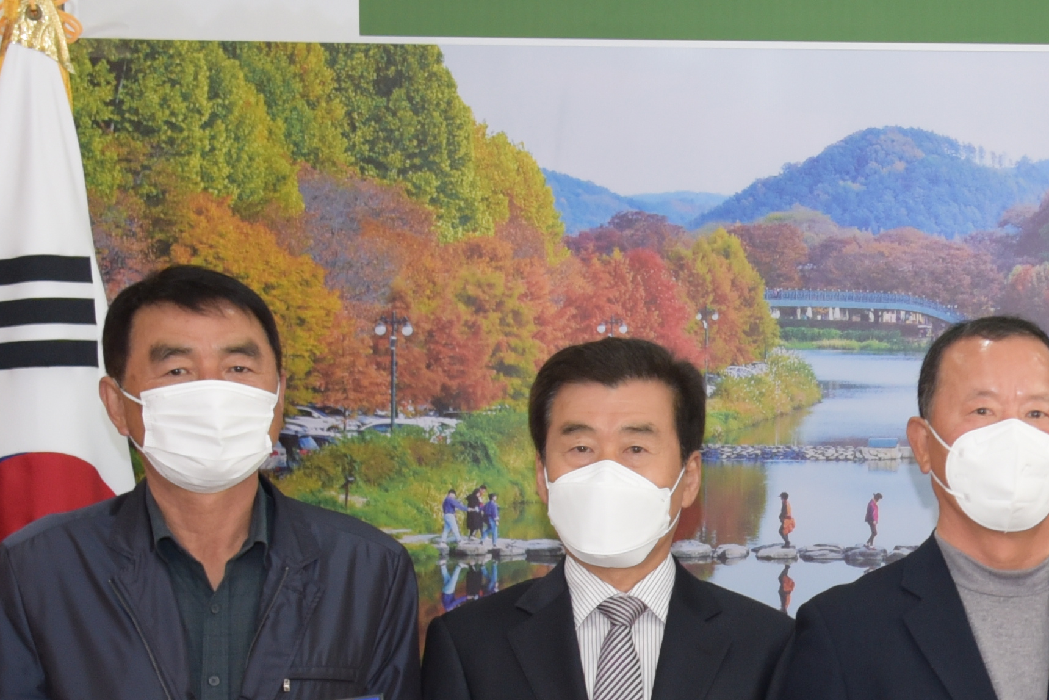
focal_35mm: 133
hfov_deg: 14.7
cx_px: 1416
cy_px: 693
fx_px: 3876
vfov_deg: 10.2
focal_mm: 38
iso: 900
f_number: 4
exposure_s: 1/200
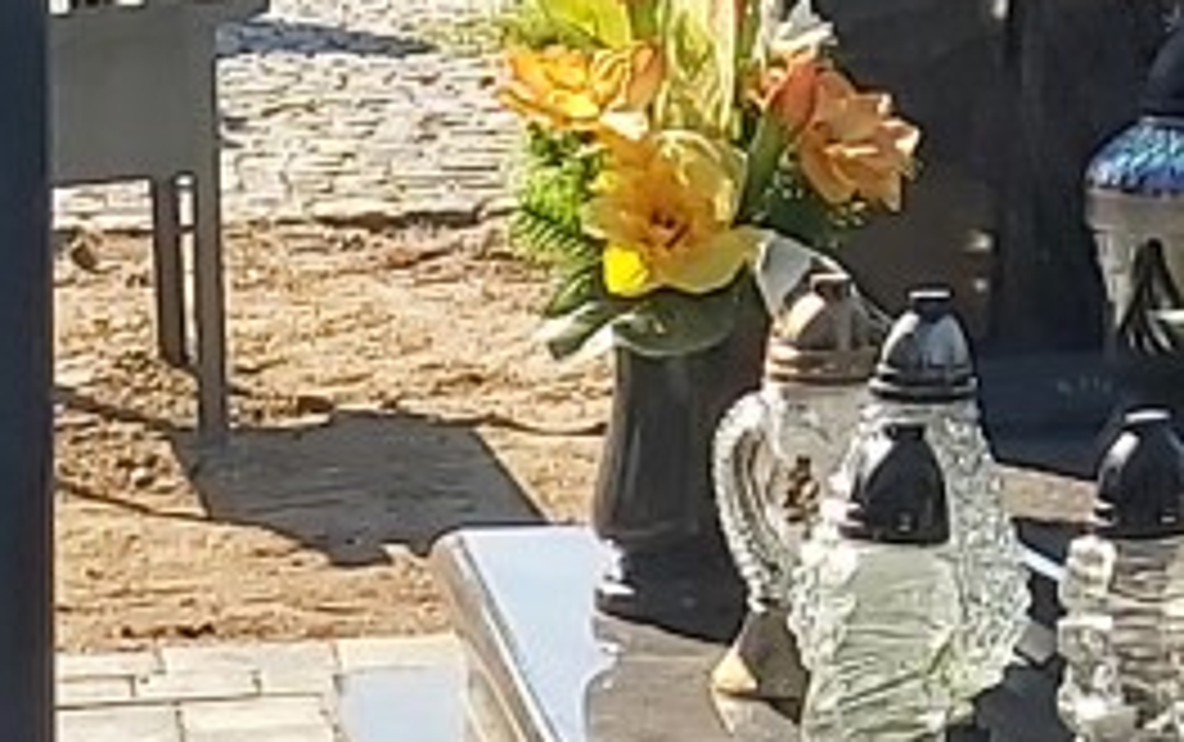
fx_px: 6816
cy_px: 2082
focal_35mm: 211
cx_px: -671
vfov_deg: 5.9
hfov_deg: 9.6
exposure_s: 1/1100
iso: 64
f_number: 1.7
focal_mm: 3.92
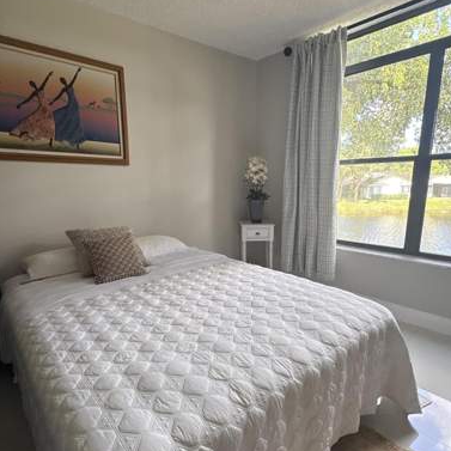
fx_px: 310
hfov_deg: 72.1
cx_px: 227
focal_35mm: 21
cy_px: 255
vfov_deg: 71.8
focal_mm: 2.22
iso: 100
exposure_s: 1/99
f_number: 2.2
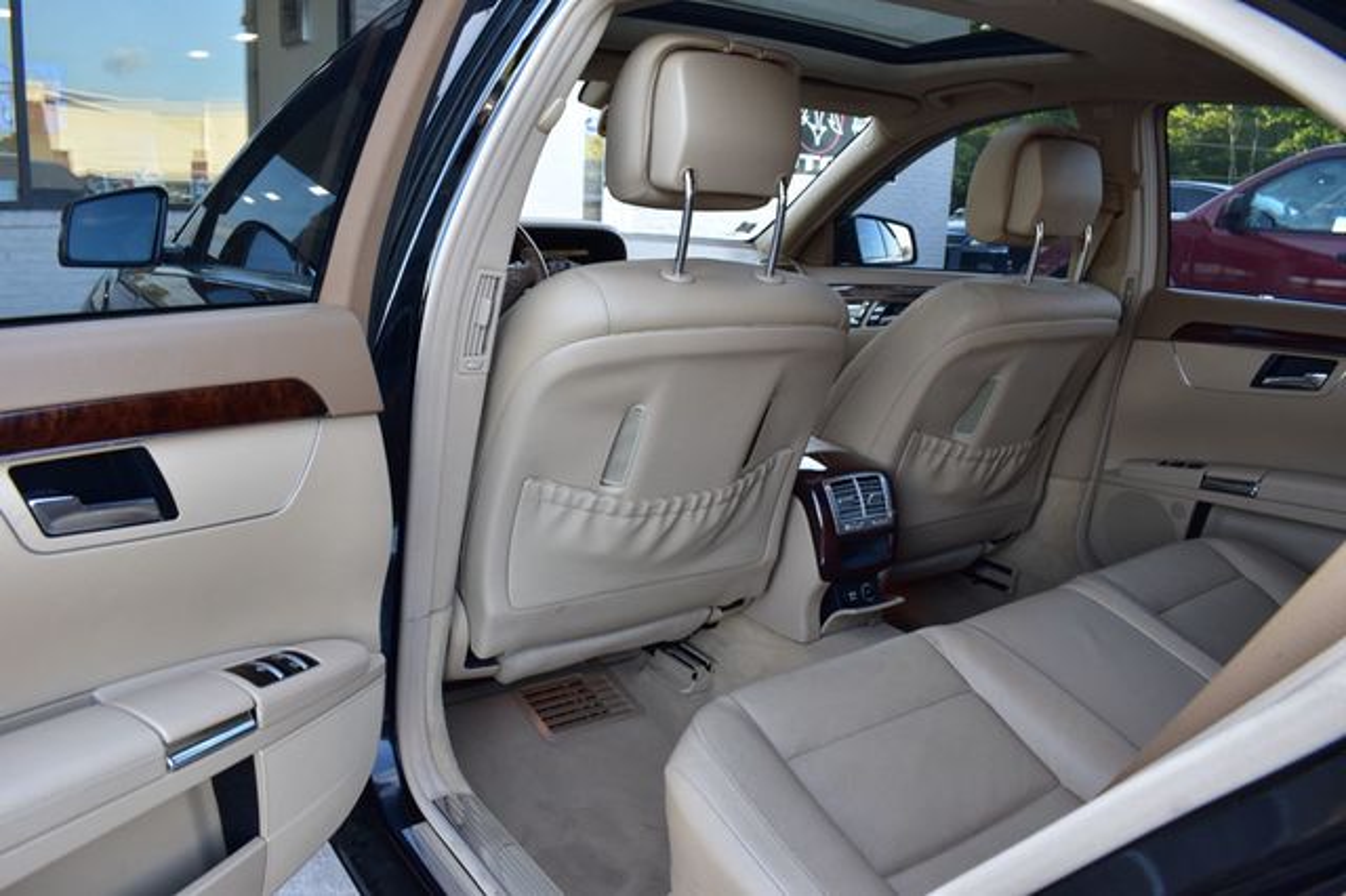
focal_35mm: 27
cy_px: 448
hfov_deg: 67.4
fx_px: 1009
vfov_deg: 47.9
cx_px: 673
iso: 400
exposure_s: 1/30
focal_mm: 18
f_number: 7.1
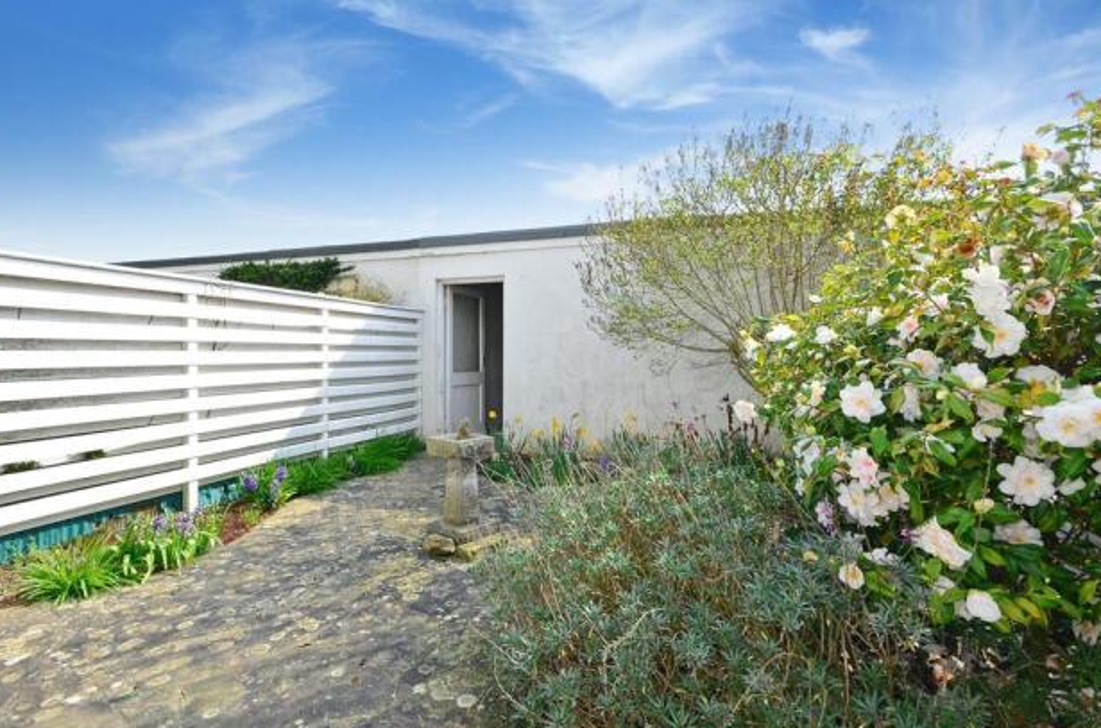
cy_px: 360
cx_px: 537
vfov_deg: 73.5
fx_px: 488
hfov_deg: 96.8
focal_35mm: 16
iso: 640
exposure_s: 1/250
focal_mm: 10
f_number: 13
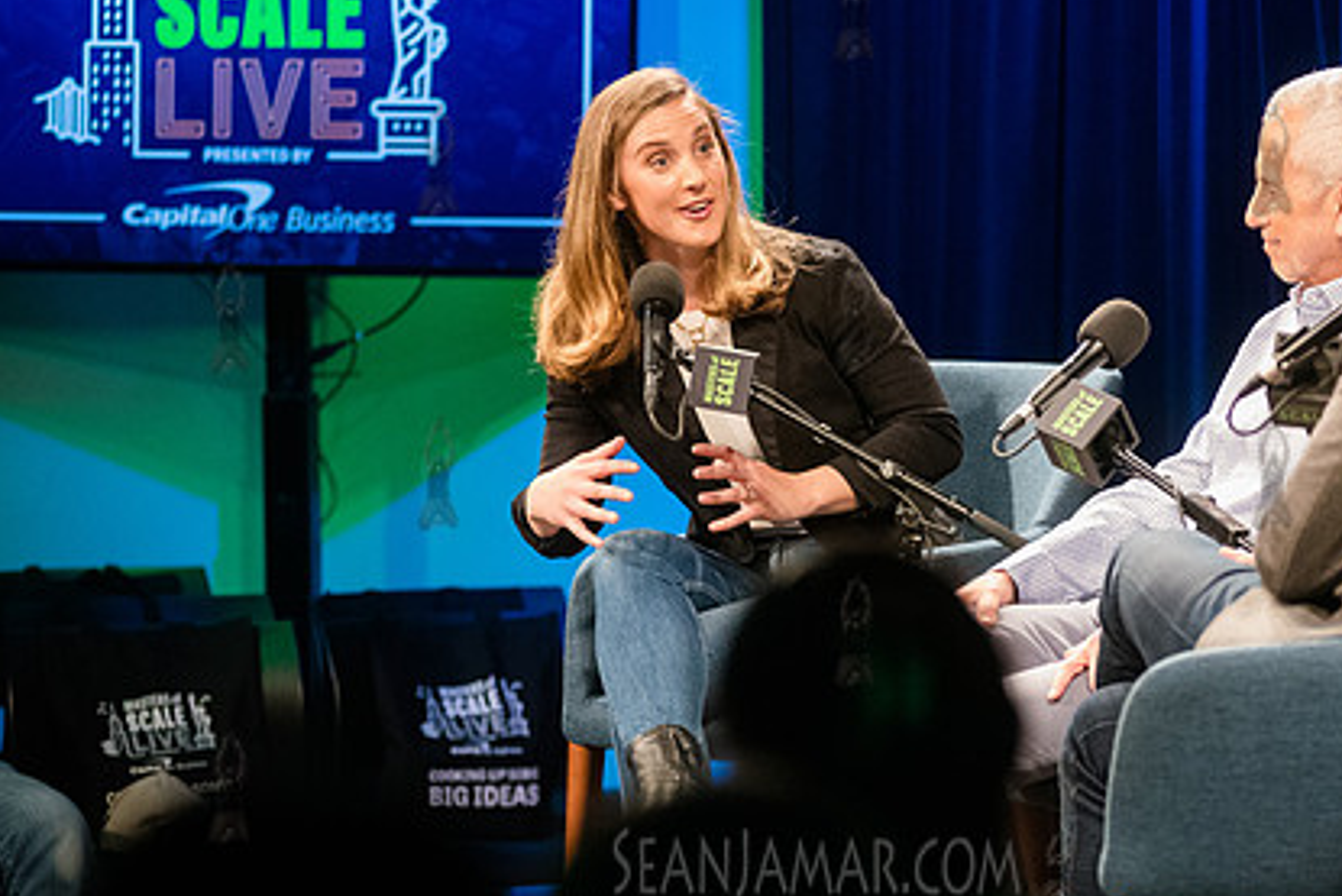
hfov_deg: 10.9
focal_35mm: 188
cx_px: 893
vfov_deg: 7.3
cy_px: 313
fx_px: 7010
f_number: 3.5
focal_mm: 125
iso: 6400
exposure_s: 1/500
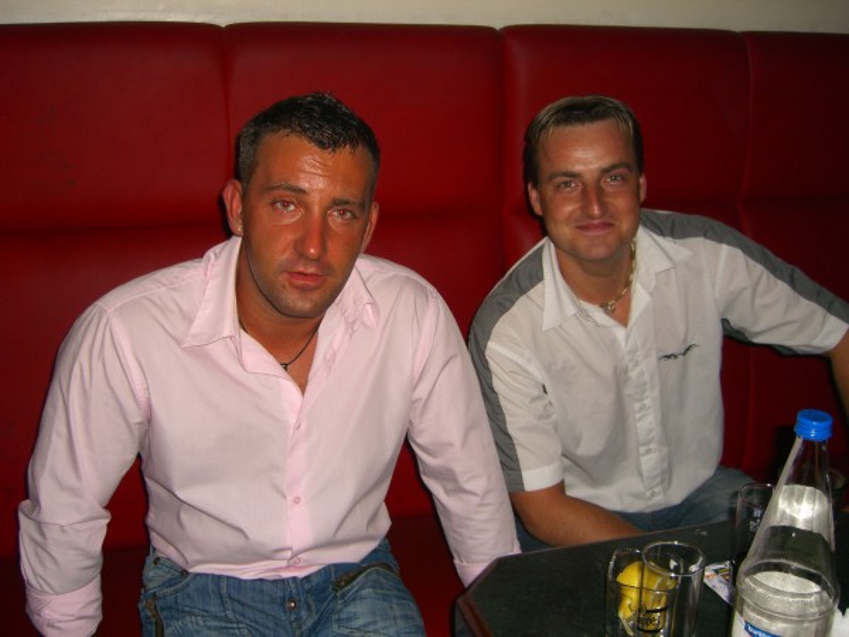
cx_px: 424
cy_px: 318
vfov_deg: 37.7
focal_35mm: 38
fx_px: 932
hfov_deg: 49.0
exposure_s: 1/60
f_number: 2.8
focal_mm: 7.9
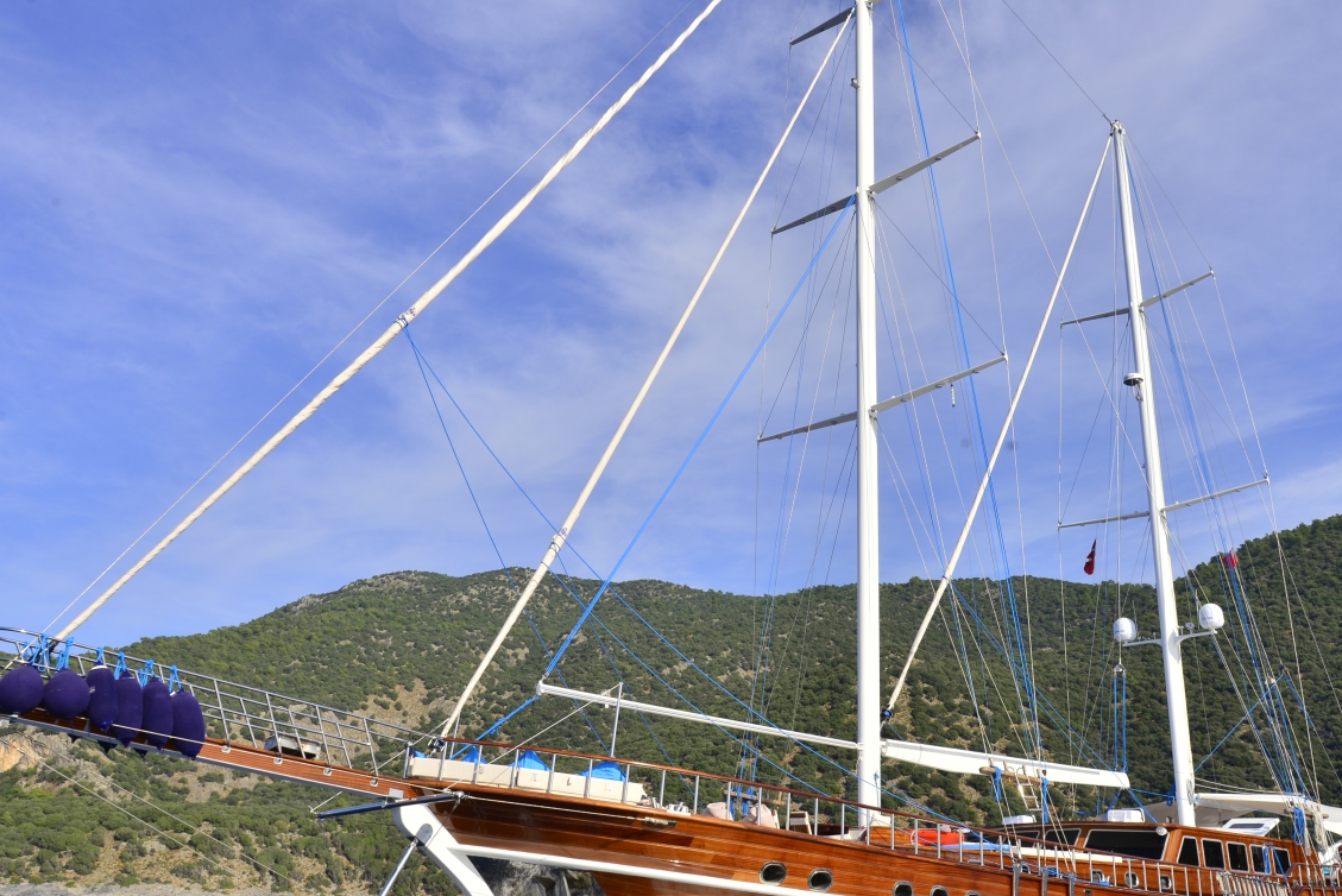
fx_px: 1268
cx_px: 720
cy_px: 428
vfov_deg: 38.9
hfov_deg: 55.7
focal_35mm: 34
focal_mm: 24
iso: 100
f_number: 13
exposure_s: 1/200
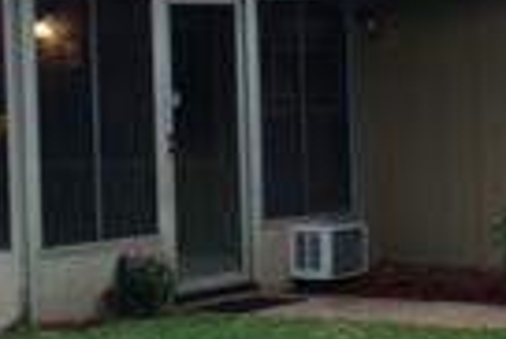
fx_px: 1998
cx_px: 458
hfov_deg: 14.3
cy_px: 123
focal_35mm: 142
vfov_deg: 9.7
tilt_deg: -1.7
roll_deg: +1.5
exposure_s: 1/120
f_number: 2.2
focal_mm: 4.15
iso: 32
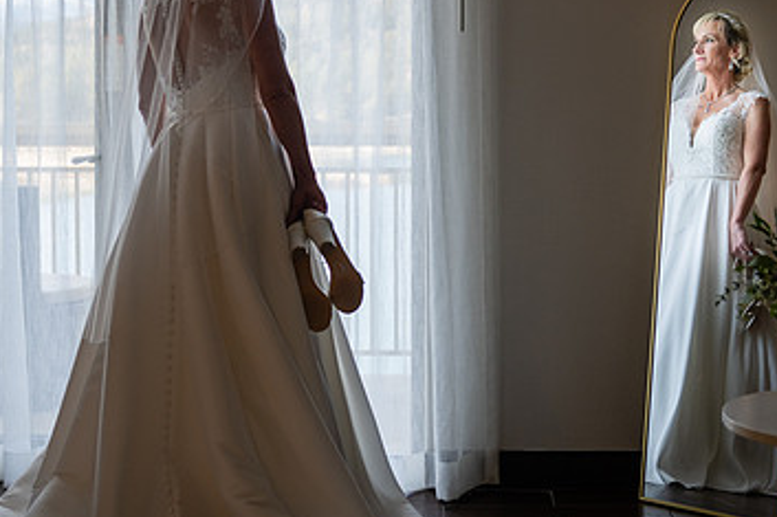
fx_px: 1381
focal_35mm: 64
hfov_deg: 31.4
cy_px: 158
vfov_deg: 21.1
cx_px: 443
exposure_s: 1/125
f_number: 2.8
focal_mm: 35
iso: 250
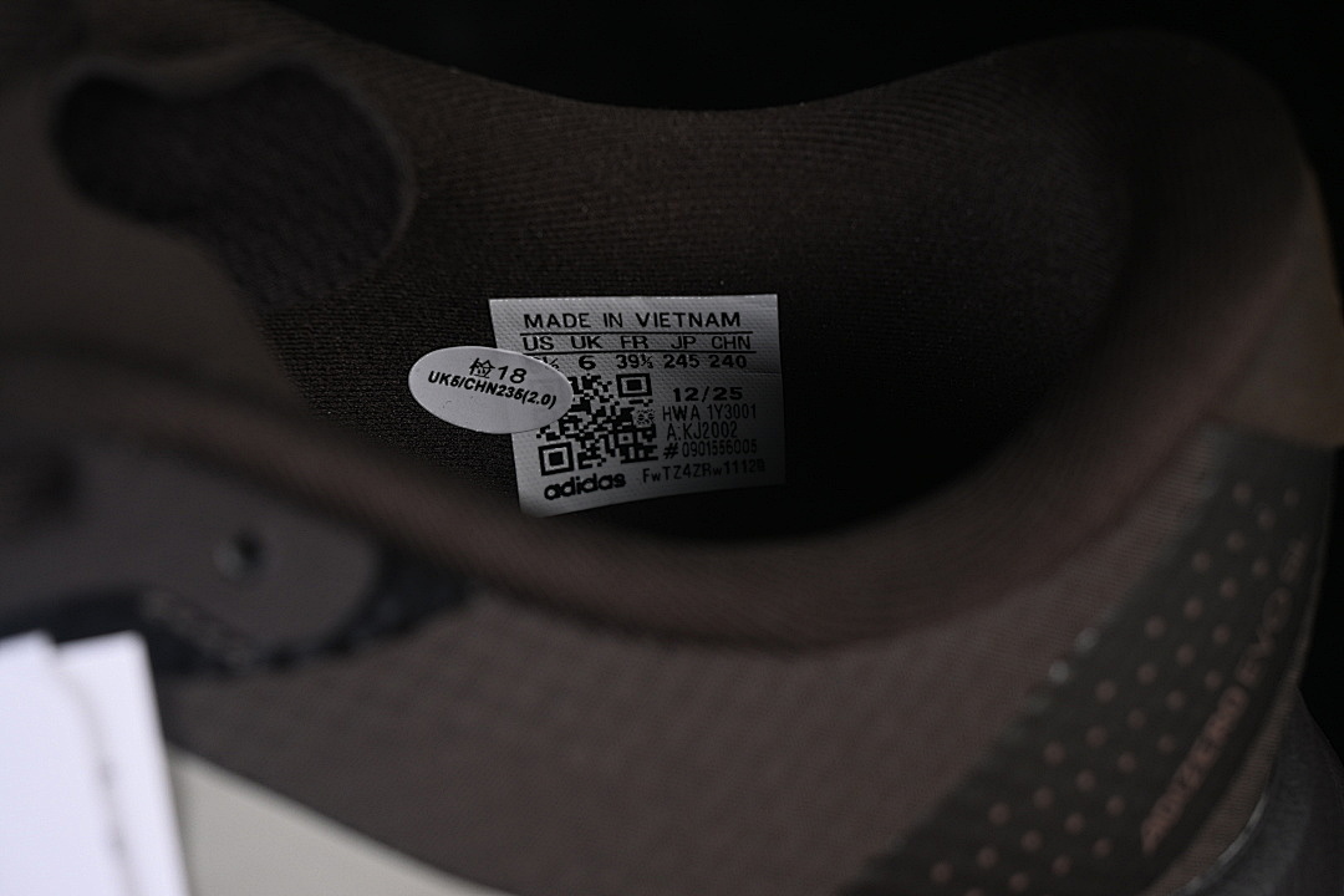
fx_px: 2800
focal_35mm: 75
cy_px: 448
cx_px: 672
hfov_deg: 27.0
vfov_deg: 18.2
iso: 160
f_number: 6.3
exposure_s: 1/60
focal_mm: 50
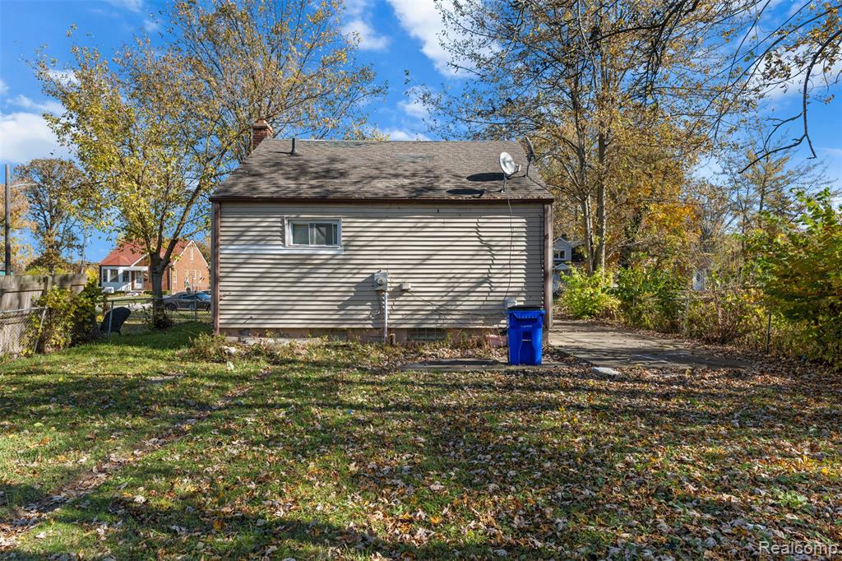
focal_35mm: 22
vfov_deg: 57.2
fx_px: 514
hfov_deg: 78.6
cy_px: 280
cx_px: 421
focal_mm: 22
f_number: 8
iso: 400
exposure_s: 1/100
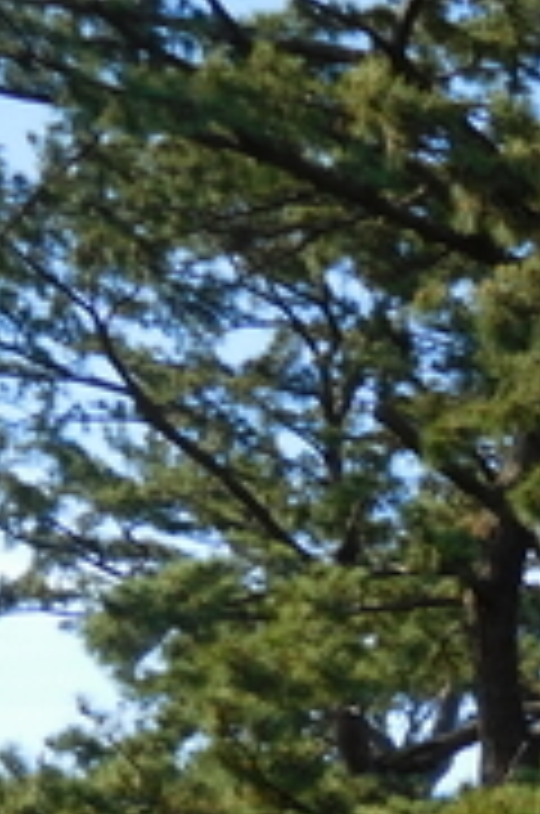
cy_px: 780
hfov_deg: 15.3
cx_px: 1071
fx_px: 1626
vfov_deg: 26.8
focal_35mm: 72
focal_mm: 4.5
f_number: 3.4
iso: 125
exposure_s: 1/320
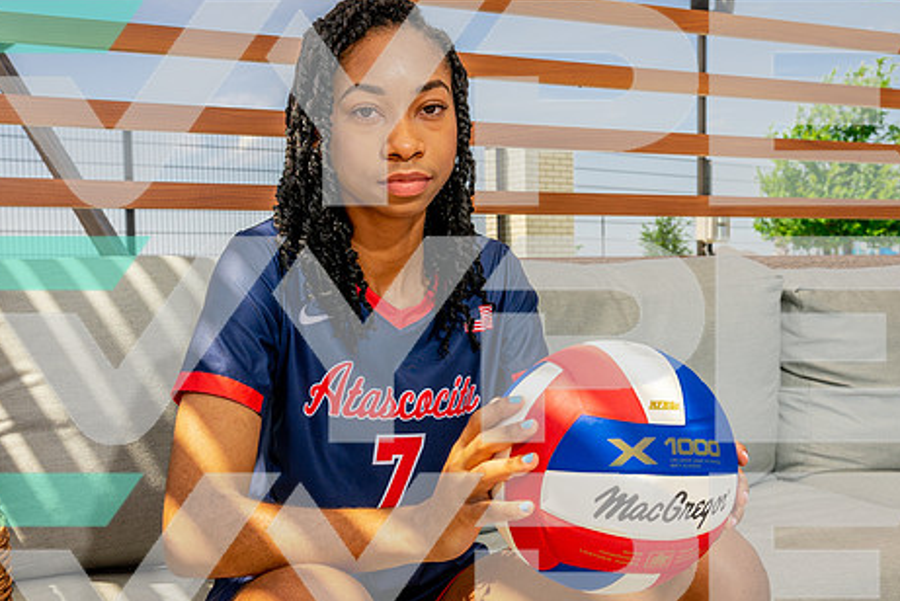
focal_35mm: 44
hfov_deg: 44.5
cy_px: 341
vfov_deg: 30.5
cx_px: 443
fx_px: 1101
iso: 100
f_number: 8
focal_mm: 35
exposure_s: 1/250
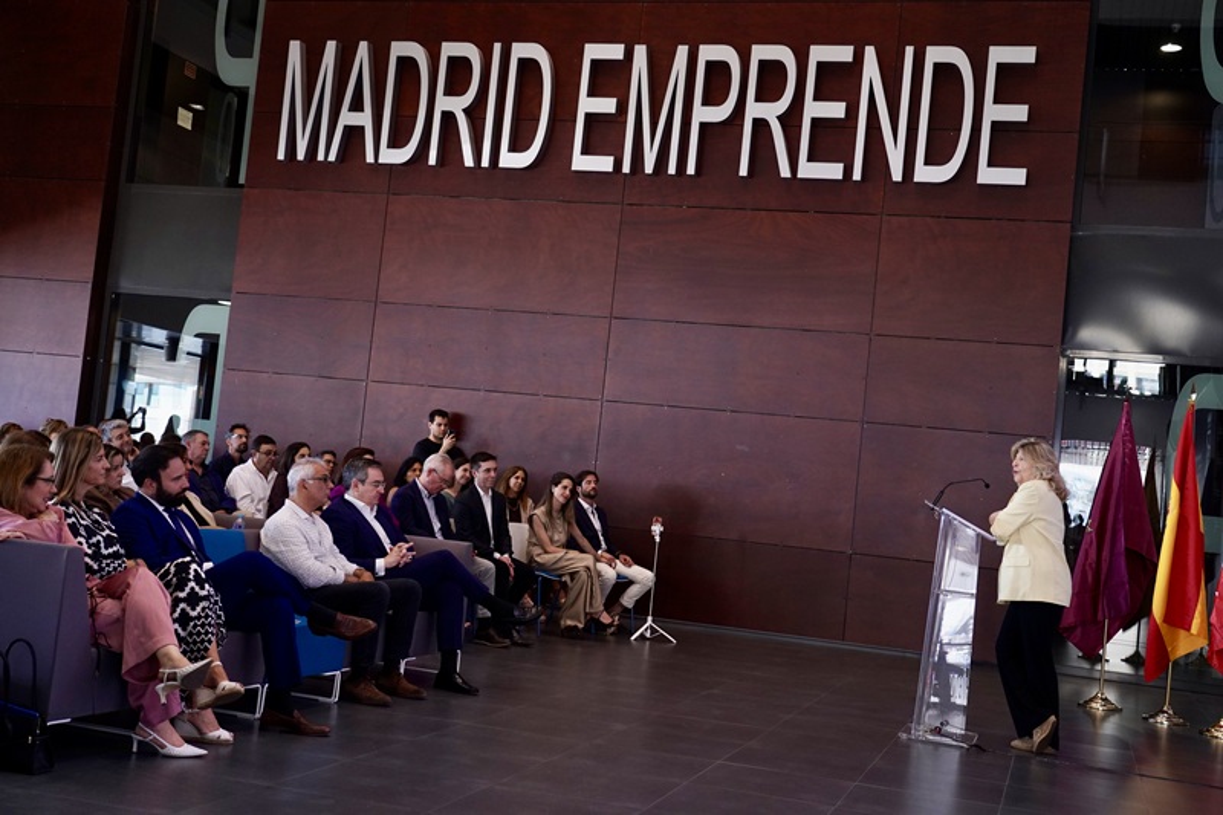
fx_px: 1392
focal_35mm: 41
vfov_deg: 32.6
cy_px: 408
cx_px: 612
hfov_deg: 47.4
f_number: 4
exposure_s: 1/200
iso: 1600
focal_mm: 41
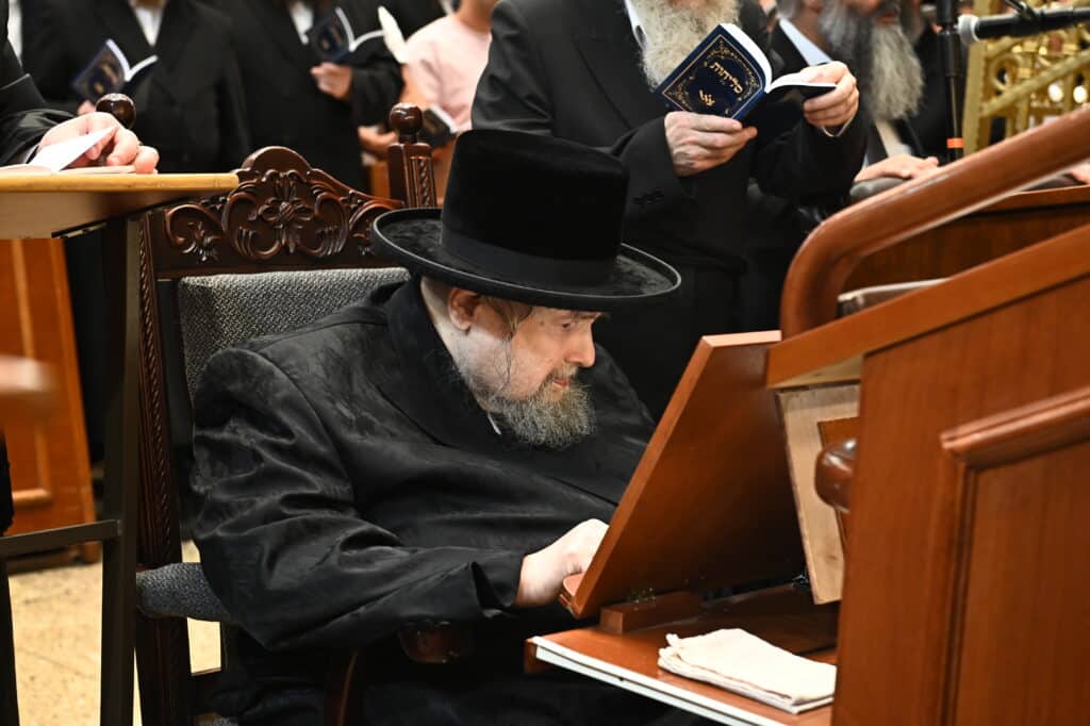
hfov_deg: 28.9
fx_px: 2119
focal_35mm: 70
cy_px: 363
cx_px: 545
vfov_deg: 19.4
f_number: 5
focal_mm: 70
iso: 2000
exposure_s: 1/60
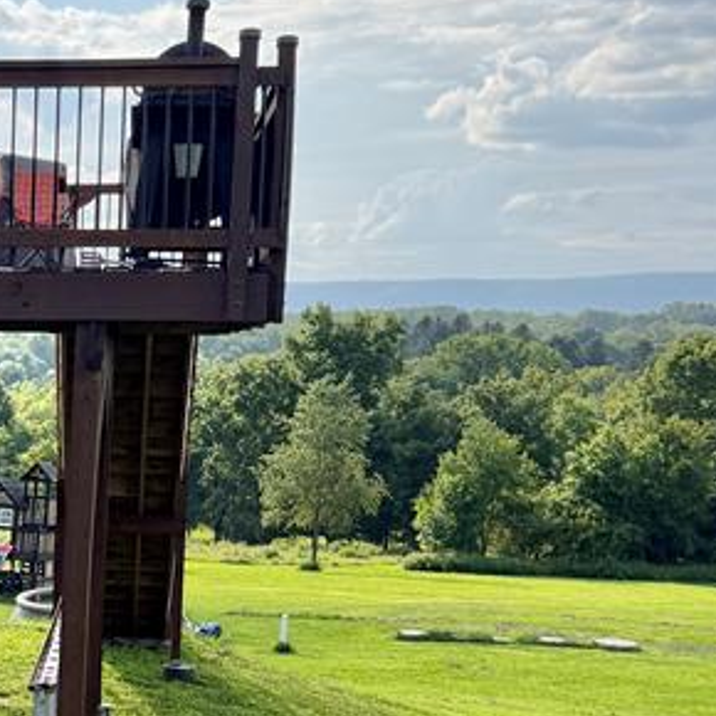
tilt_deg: -9.9
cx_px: -96
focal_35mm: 75
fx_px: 1755
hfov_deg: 21.7
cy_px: 657
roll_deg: -1.3
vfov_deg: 22.4
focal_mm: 6.76
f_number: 1.78
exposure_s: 1/5319
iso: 100
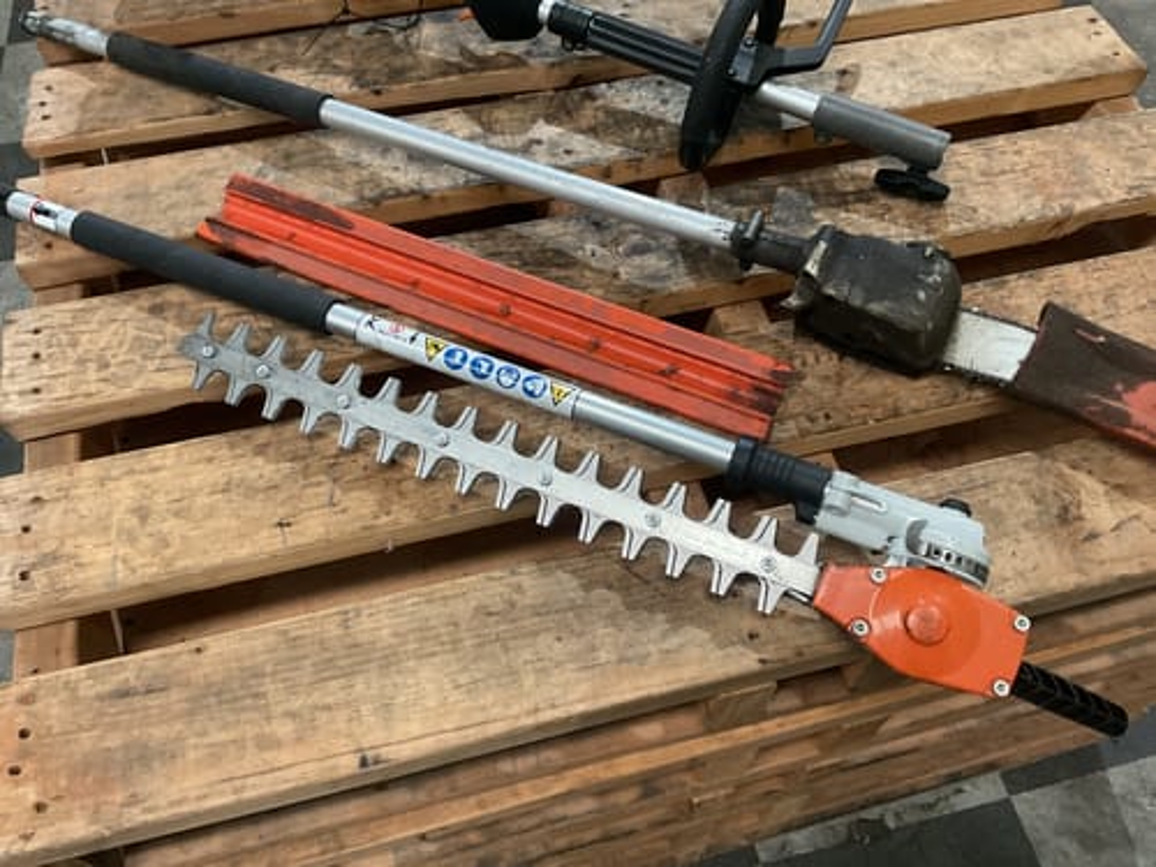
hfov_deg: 61.7
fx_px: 968
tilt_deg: -57.7
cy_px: 434
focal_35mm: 29
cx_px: 578
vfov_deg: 48.2
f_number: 1.8
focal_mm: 3
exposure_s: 1/40
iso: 200
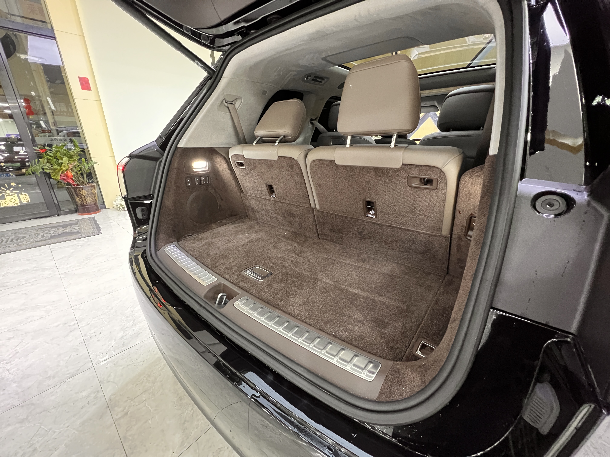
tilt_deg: -20.1
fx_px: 229
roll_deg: -0.1
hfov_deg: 106.2
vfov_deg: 89.9
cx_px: 305
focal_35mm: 13
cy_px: 228
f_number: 1.8
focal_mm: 1.57
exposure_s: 1/50
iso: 1000
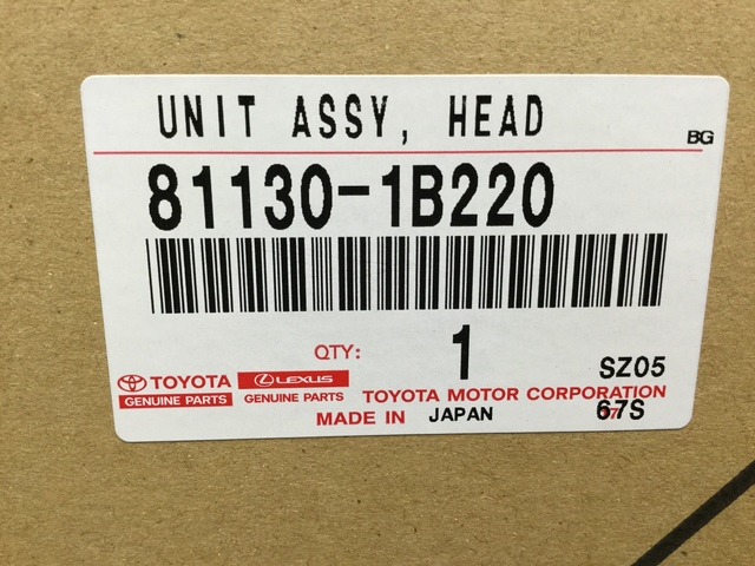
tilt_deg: -16.4
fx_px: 676
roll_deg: -1.4
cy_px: 283
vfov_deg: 45.4
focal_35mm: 31
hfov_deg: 58.4
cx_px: 378
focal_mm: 3.3
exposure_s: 1/30
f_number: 2.4
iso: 100
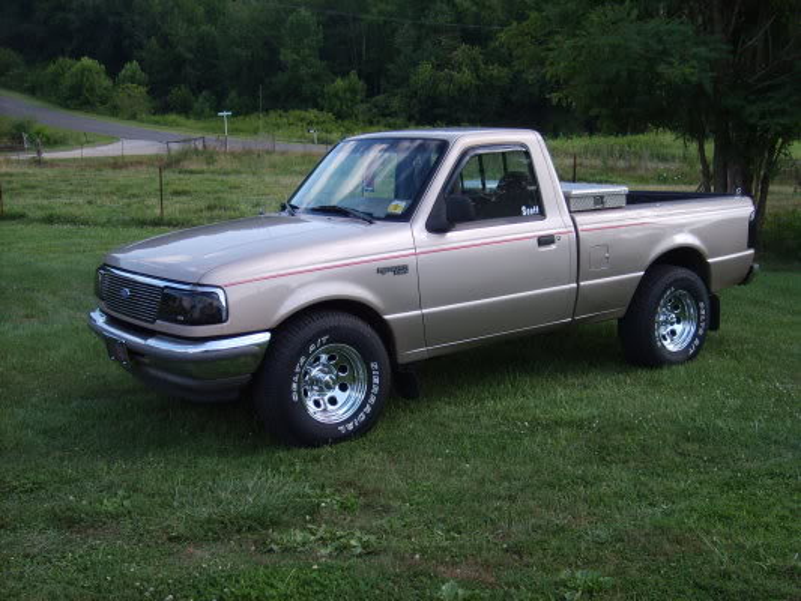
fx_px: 995
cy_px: 300
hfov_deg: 43.8
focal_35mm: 43
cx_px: 400
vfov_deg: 33.6
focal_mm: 7.2
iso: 50
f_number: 3
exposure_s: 1/350
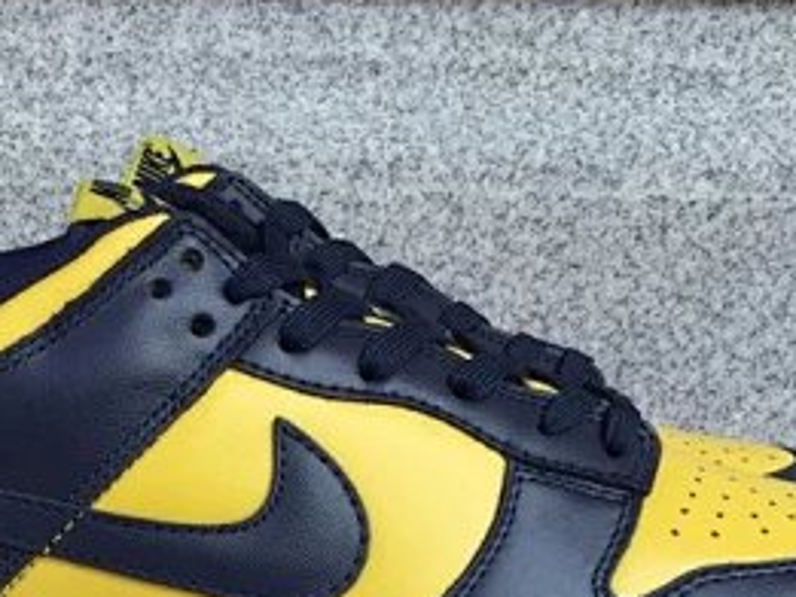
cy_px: 716
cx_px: 290
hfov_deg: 25.6
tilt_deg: -18.2
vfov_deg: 18.4
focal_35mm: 76
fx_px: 1748
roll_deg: -0.3
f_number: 2.4
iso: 25
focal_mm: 3.3
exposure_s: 1/612
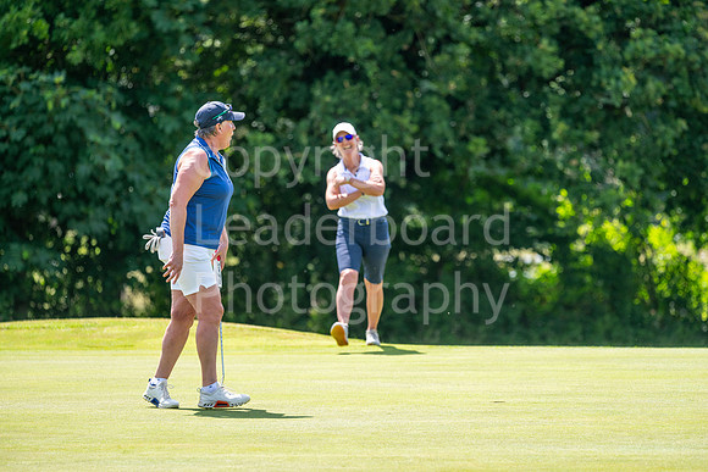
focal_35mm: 300
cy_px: 236
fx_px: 5901
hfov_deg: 6.9
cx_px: 354
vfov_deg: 4.6
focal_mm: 300
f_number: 5
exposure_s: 1/1000
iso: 320
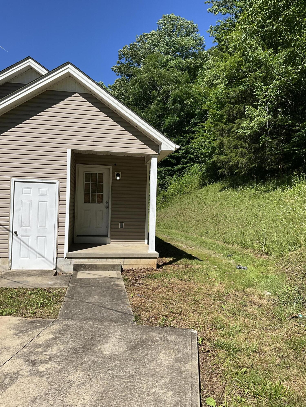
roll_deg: -2.3
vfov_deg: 61.7
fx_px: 342
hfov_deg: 48.2
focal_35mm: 29
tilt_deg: +1.1
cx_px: 153
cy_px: 204
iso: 25
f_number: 1.8
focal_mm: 3
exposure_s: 1/1786
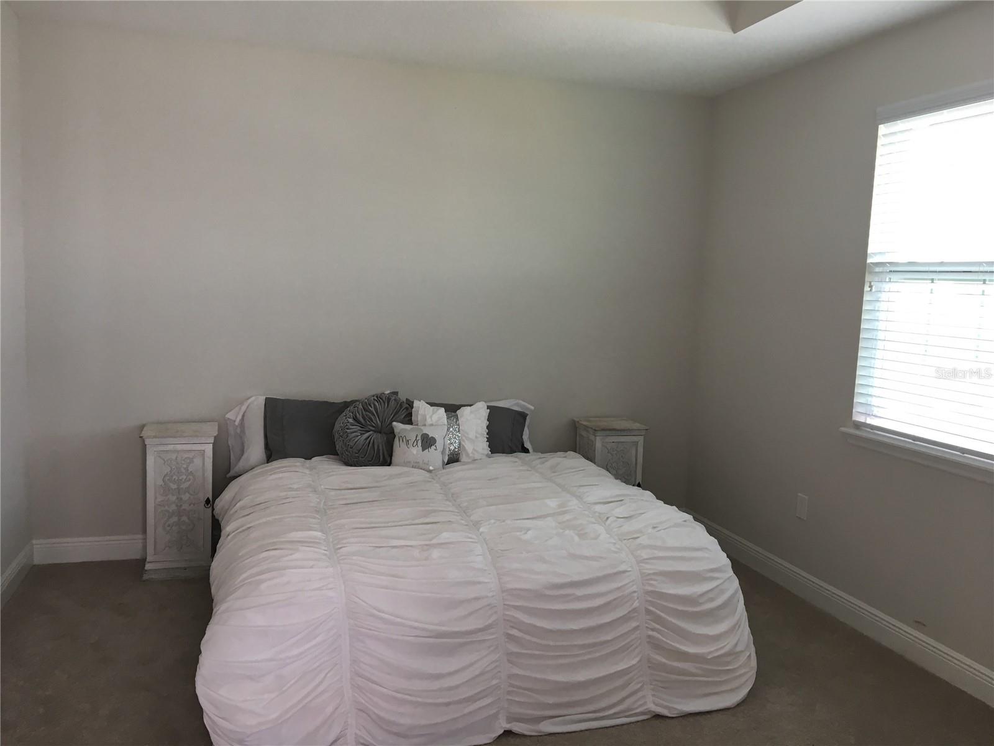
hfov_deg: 61.7
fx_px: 833
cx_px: 497
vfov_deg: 48.2
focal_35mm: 29
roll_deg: -1.8
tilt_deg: -5.3
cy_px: 373
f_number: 2.2
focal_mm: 4.15
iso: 50
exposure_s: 1/30
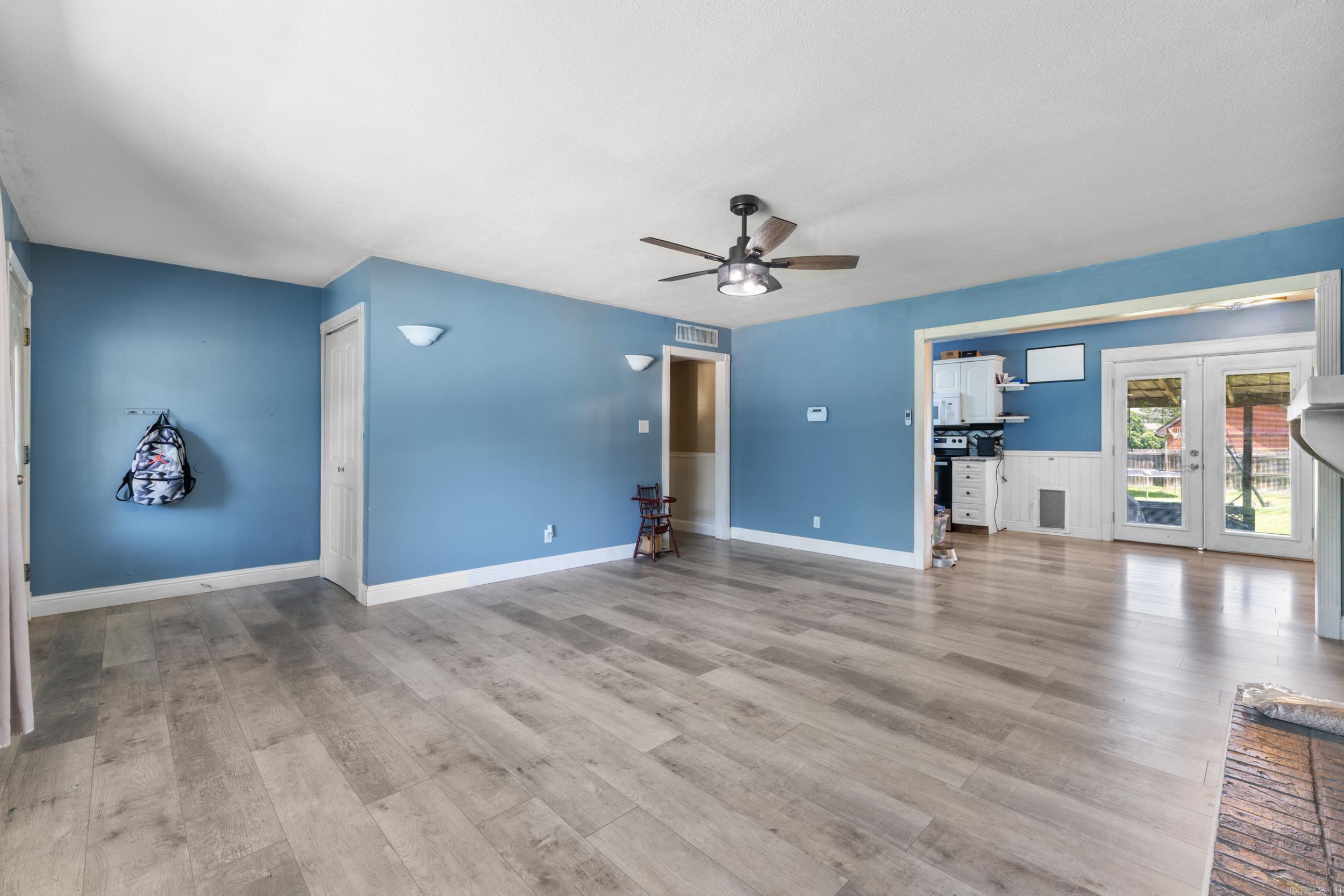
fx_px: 560
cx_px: 672
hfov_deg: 100.4
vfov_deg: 77.3
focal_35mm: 15
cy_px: 448
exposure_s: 1/40
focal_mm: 10
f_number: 7.1
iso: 250
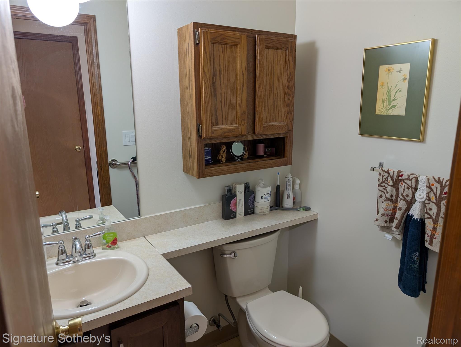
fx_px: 320
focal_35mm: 24
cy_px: 174
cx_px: 230
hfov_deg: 71.5
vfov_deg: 56.9
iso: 101
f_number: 1.68
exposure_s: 1/24
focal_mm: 6.9
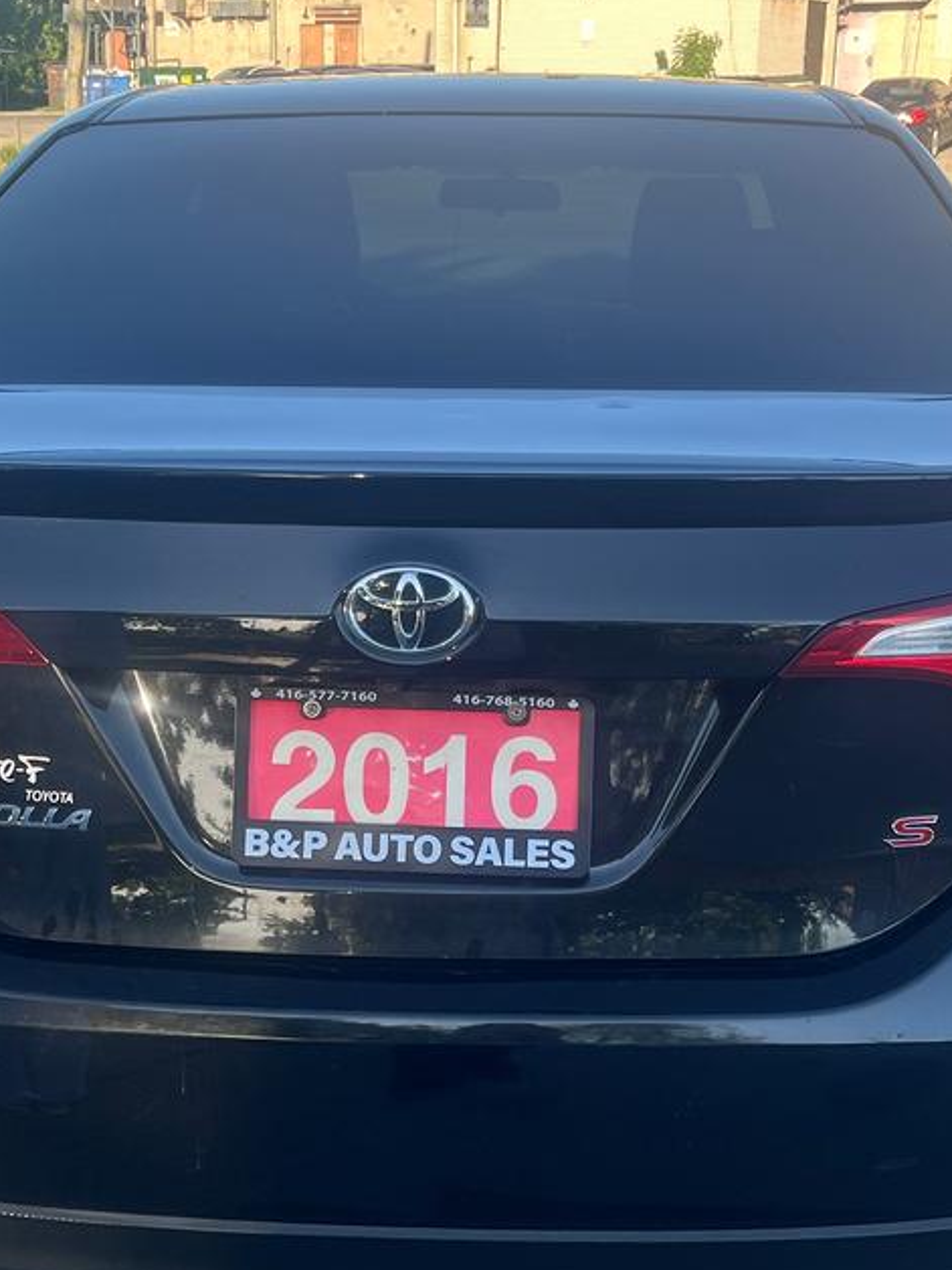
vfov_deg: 36.1
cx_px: 445
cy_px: 732
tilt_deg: -17.9
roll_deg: -1.7
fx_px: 1943
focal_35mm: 53
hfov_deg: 27.5
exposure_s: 1/510
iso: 50
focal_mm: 5.1
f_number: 1.6
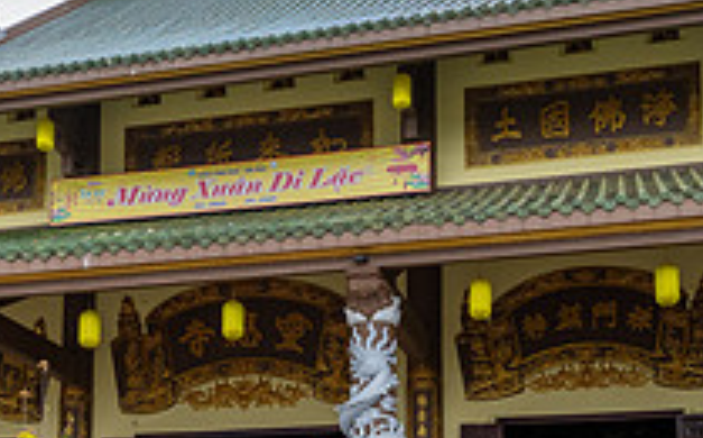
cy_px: 490
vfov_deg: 18.3
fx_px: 1301
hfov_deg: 30.1
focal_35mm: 68
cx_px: 256
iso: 1000
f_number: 8
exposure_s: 1/1000
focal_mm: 24
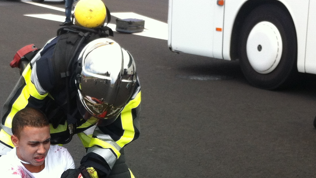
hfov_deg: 23.6
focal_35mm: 89
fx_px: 746
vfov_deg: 13.5
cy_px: 155
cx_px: 61
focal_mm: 3.85
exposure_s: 1/773
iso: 80
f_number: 2.8
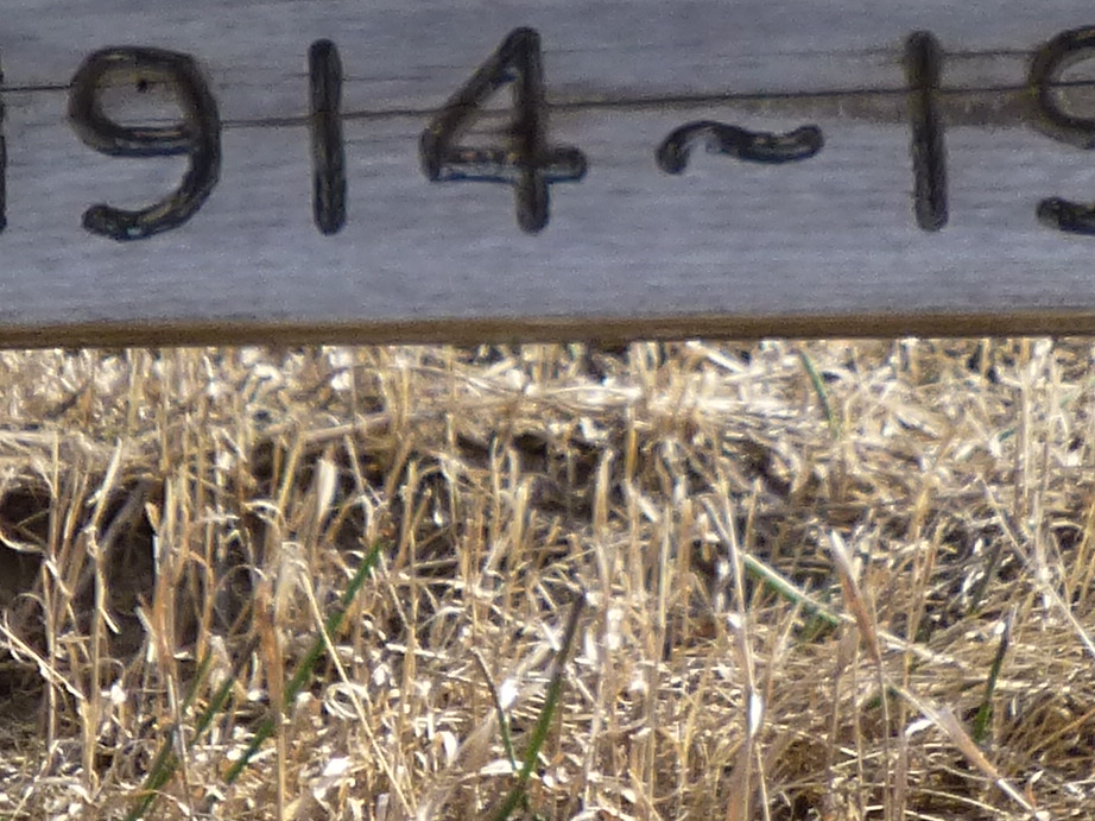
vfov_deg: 1.3
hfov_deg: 1.7
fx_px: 36906
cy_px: 210
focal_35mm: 1167
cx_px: 732
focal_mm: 44.4
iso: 100
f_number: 5.7
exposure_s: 1/200
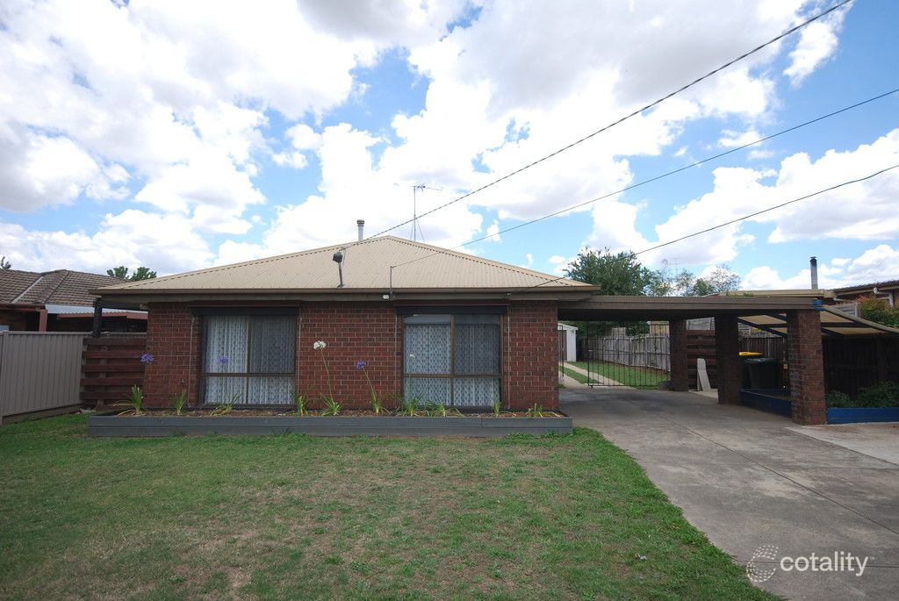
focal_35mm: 20
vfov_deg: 63.3
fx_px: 487
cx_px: 450
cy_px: 300
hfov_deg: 85.4
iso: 100
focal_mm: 13
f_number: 6.3
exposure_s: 1/160
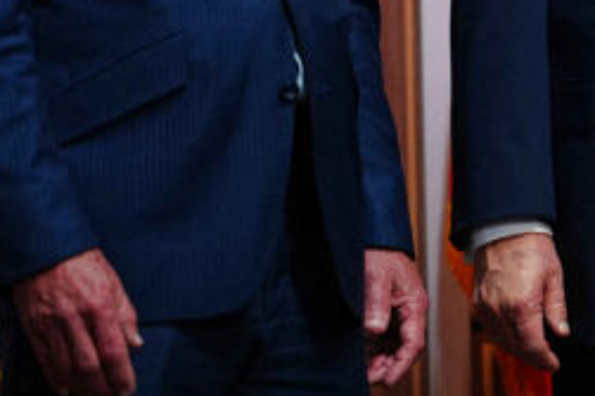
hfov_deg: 4.8
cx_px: 562
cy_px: -128
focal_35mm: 430
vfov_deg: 3.2
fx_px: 7102
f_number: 2
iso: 800
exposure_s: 1/250
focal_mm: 150
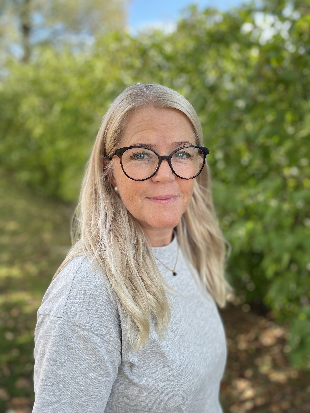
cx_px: 155
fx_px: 310
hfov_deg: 53.1
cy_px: 206
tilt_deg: -15.6
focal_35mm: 26
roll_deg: -1.6
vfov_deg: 67.3
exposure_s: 1/556
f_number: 1.6
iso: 50
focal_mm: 4.2
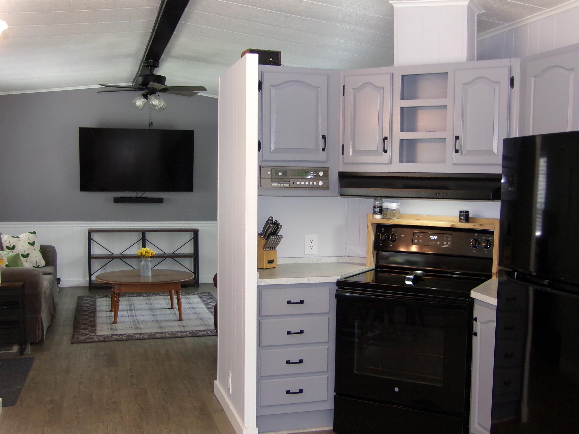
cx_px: 296
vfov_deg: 34.3
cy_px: 217
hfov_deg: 44.8
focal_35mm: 42
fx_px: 702
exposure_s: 1/34
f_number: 3.6
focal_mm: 7.2
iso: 200
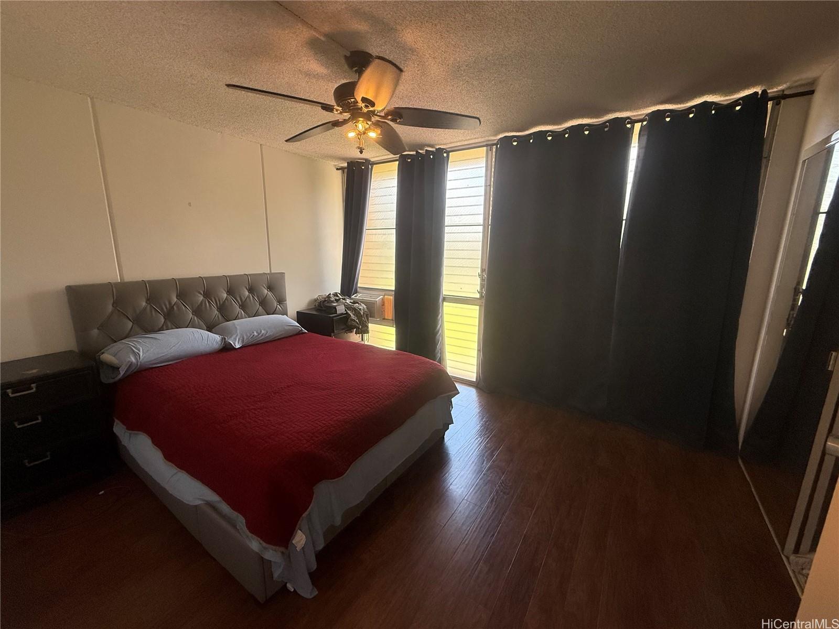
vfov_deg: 85.7
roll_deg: -0.6
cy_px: 314
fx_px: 339
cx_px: 420
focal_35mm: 14
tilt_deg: -10.8
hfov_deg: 102.1
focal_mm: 2.22
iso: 160
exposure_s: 1/120
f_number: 2.2
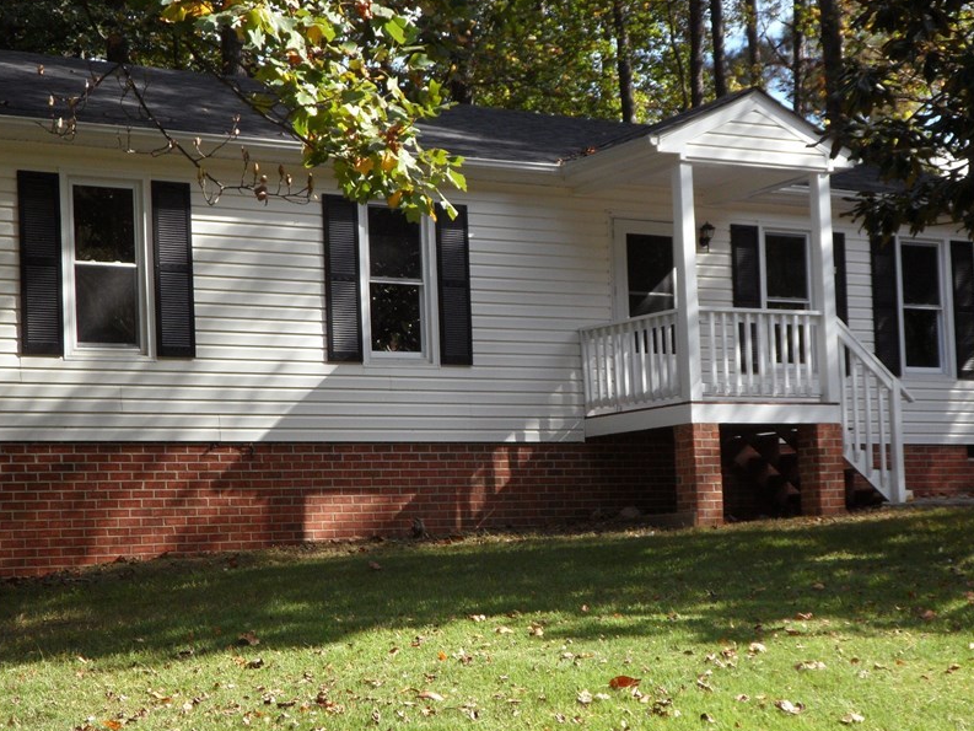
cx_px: 496
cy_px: 394
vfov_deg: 20.7
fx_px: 1998
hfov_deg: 27.4
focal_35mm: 71
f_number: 4
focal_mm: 9.1
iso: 80
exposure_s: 1/250
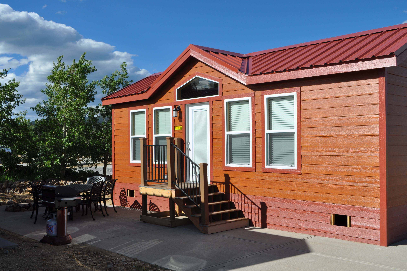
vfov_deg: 34.2
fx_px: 441
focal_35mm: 39
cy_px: 142
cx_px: 206
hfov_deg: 49.6
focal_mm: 24
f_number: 10
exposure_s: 1/400
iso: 200
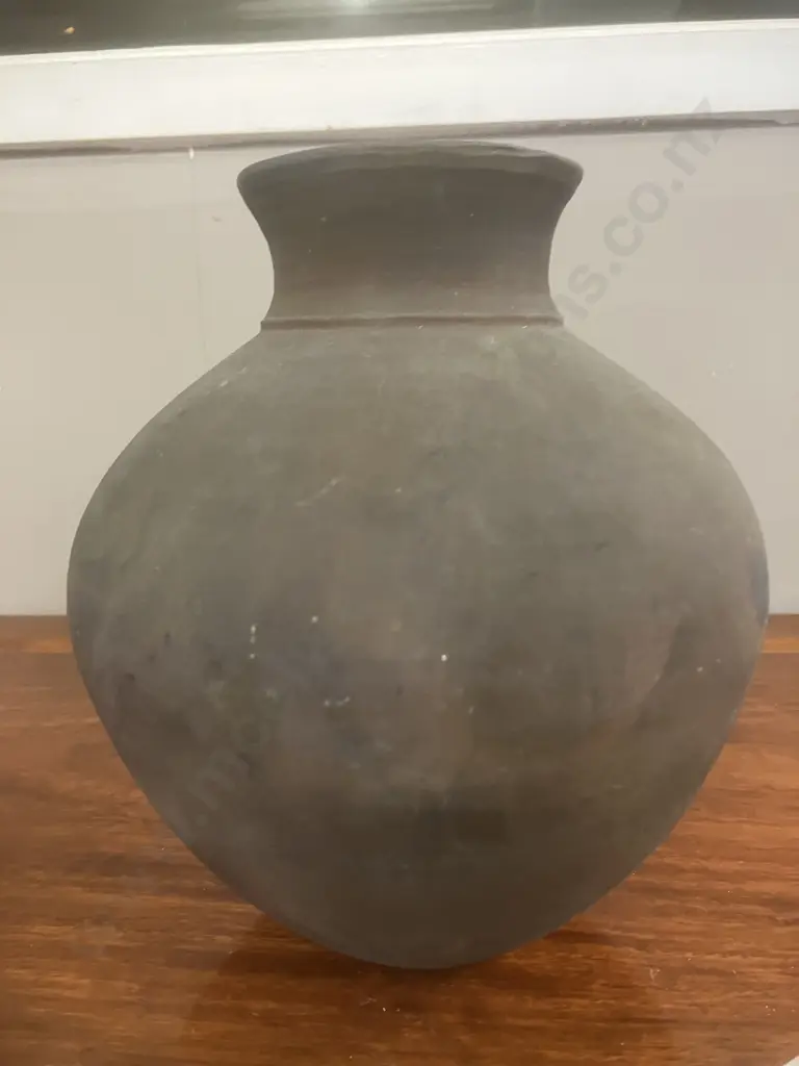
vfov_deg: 63.4
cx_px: 400
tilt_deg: -11.8
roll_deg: +1.0
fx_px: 862
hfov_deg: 49.7
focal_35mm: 28
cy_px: 533
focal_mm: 3.99
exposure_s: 1/33
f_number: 1.8
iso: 250
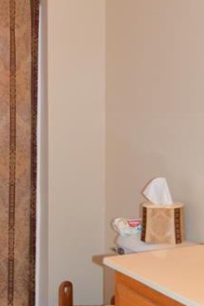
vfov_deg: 28.8
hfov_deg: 19.2
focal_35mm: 70
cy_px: 126
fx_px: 596
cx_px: 39
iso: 500
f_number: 3.8
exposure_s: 1/60
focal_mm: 20
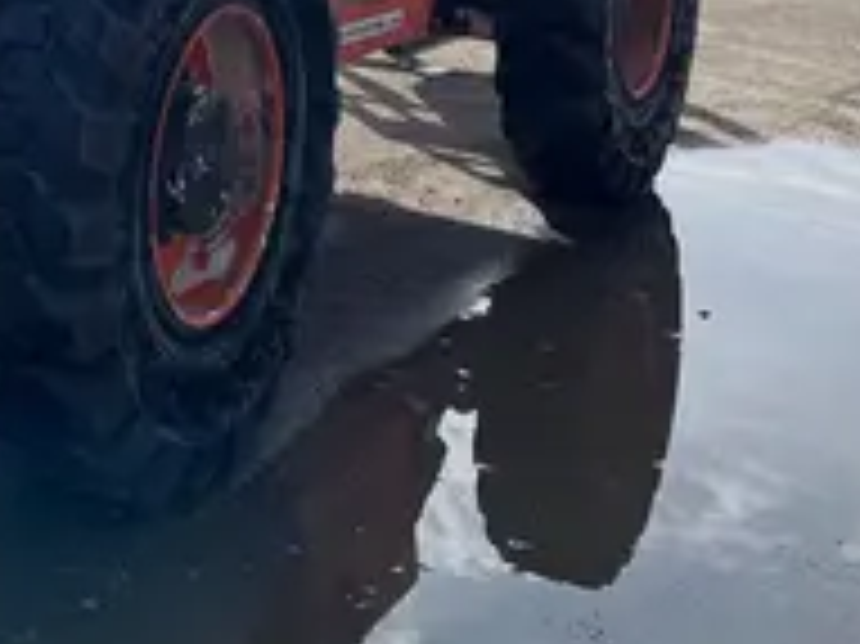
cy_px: -205
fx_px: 1862
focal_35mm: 75
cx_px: -126
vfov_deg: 18.2
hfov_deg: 24.0
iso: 50
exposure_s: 1/6897
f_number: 1.6
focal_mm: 5.1
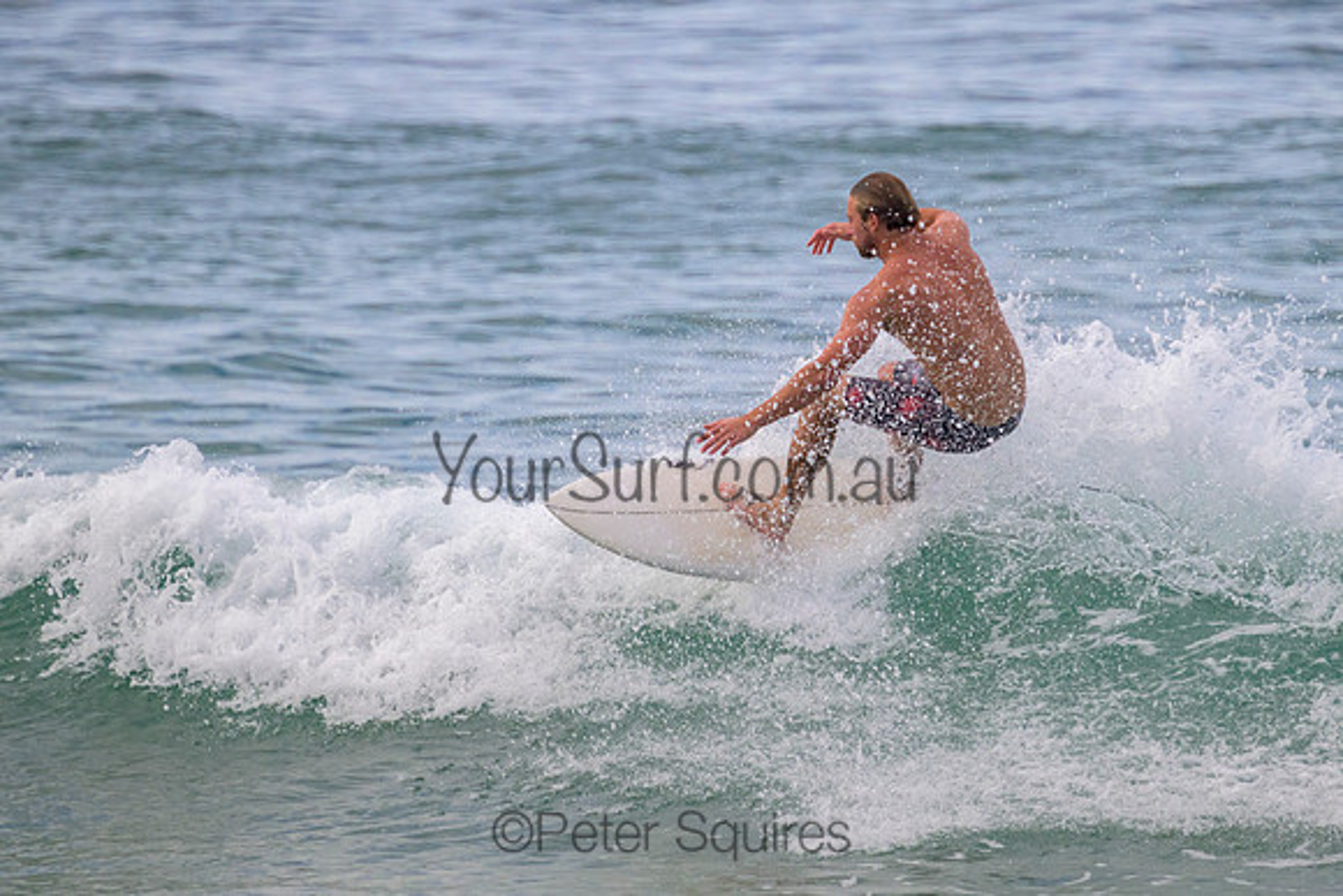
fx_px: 39649
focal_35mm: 1063
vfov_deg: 1.3
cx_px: 821
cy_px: 301
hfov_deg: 1.9
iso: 1250
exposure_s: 1/2000
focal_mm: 800
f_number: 11
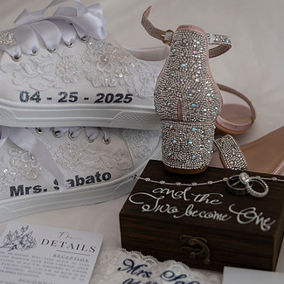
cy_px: 146
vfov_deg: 19.7
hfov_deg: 19.7
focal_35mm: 88
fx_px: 817
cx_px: 122
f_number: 2.8
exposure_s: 1/640
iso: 400
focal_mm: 58
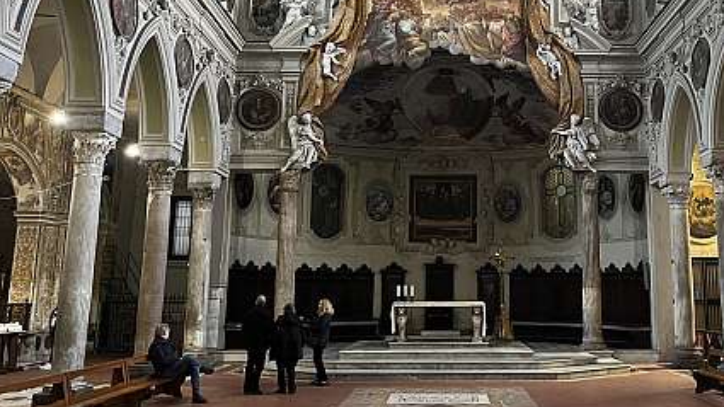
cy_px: 145
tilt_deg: +9.9
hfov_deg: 49.8
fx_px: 768
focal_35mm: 40
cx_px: 468
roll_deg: -0.4
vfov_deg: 29.5
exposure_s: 1/33
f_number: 1.6
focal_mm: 5.1
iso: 400
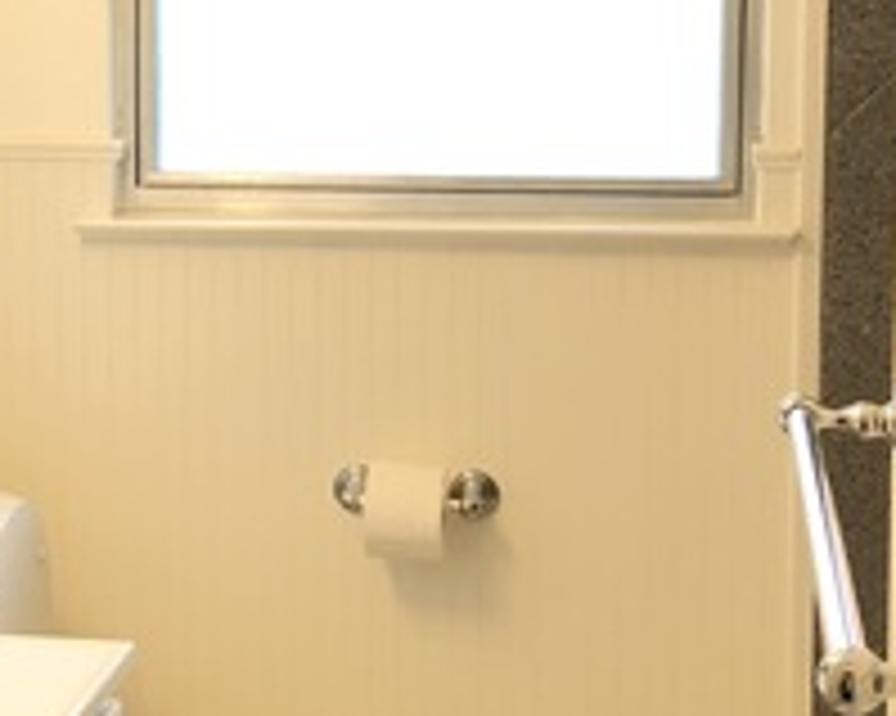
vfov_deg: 17.4
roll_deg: +0.3
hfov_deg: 21.4
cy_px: 198
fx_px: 2332
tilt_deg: -5.6
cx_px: 153
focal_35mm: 88
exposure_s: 1/20
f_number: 1.8
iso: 40
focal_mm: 4
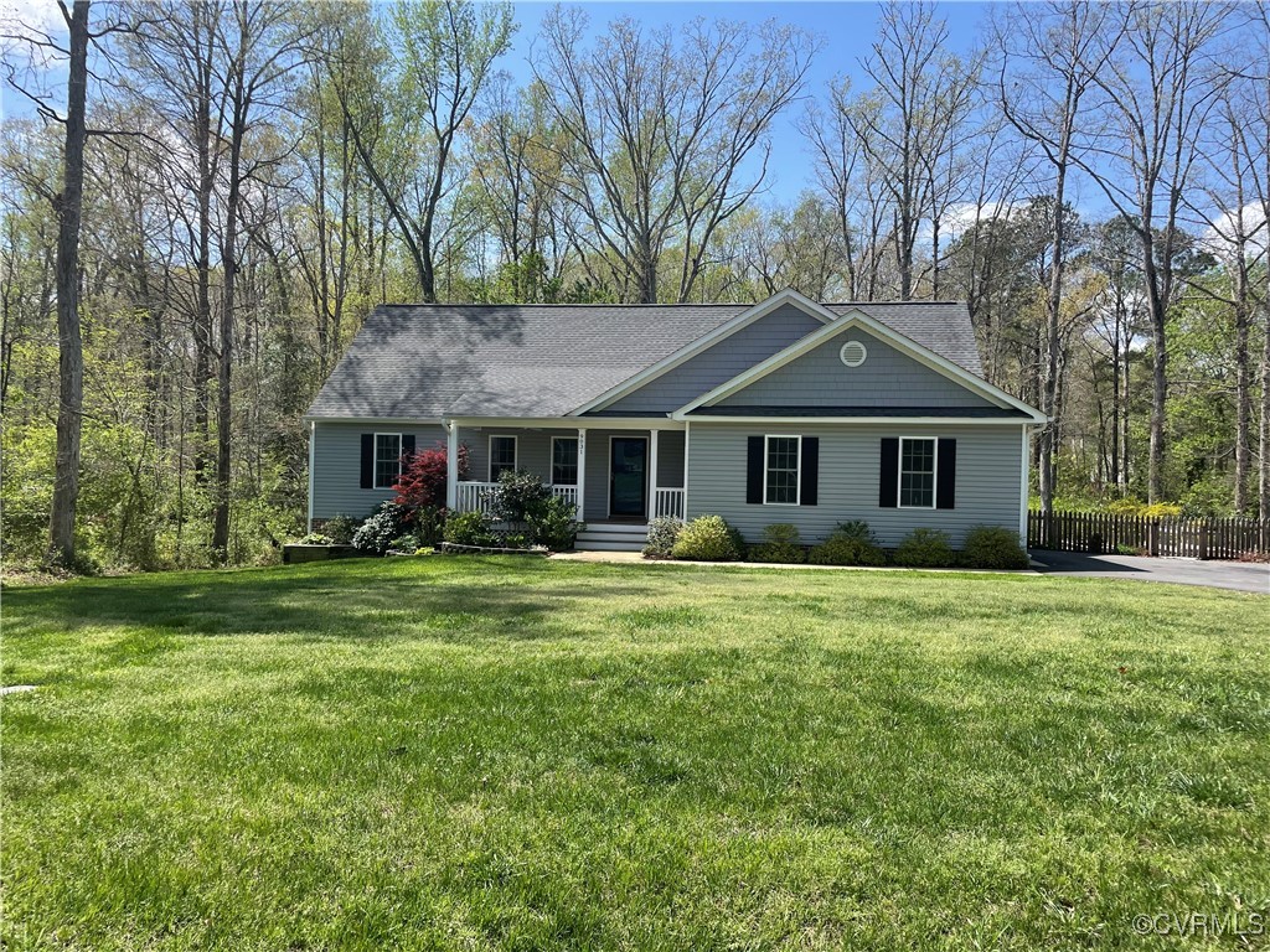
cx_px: 635
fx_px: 954
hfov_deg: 67.3
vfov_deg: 53.1
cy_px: 476
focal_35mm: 26
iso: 32
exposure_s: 1/1949
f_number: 1.6
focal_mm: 4.2
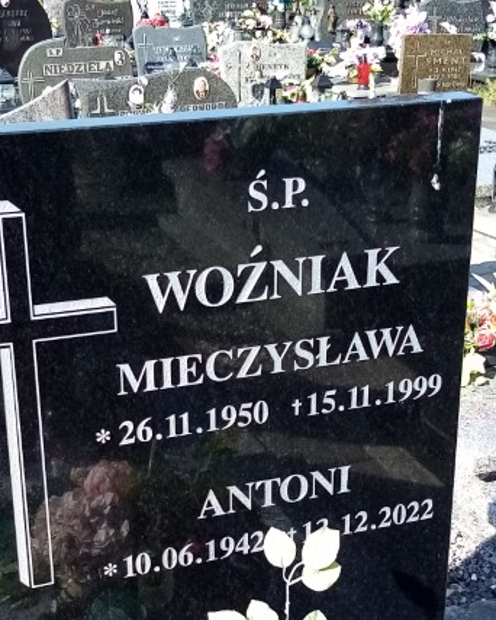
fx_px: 697
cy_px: 421
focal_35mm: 38
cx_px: 206
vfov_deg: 47.0
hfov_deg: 39.1
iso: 109
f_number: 1.8
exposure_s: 1/677
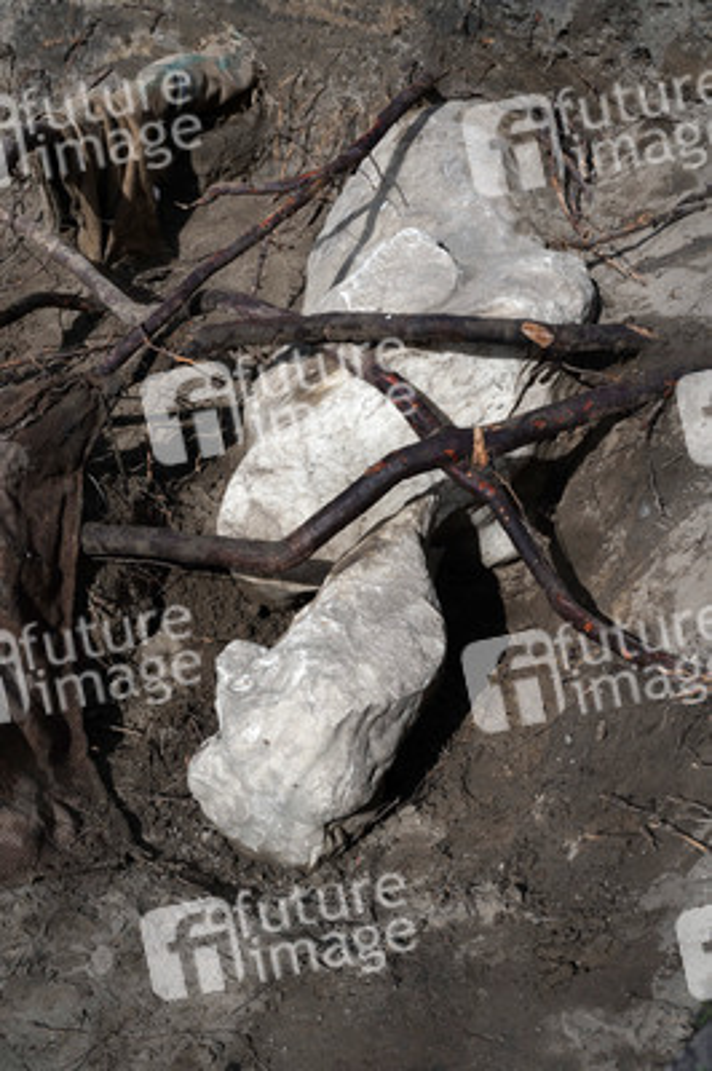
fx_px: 1397
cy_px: 536
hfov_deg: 28.6
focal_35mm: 47
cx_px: 356
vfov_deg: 41.9
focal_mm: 47
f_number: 8
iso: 320
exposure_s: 1/400
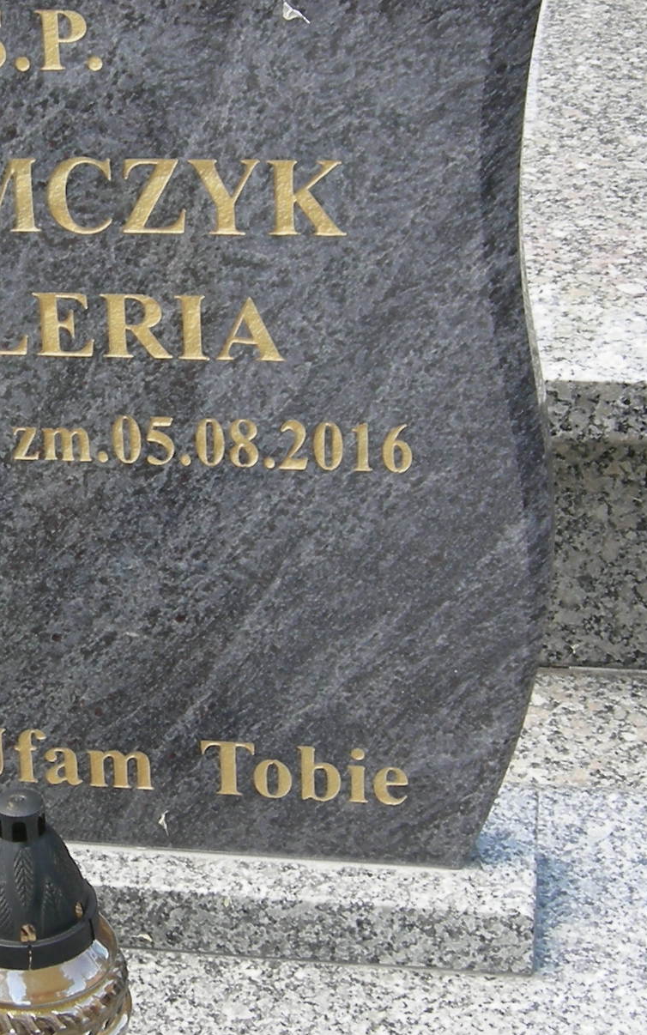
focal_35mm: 82
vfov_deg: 25.2
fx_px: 2313
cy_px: 429
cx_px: -28
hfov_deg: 15.6
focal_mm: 7.5
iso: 64
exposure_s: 1/121
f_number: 4.3
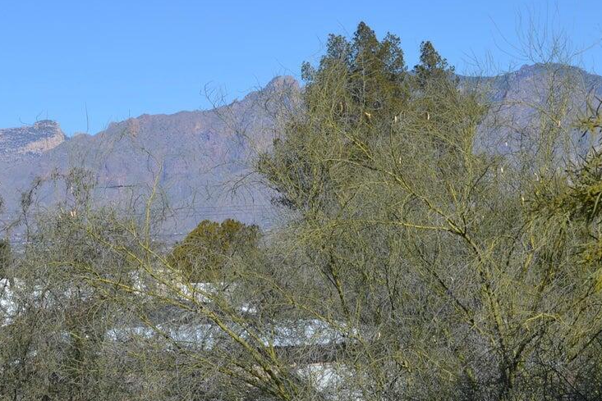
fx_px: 1840
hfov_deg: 18.4
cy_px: 194
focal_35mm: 110
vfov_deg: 12.5
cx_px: 140
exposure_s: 1/320
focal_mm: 35
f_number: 9
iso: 100
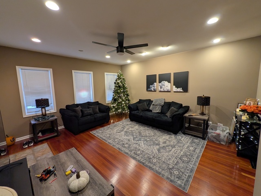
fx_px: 98
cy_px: 98
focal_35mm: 13
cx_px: 130
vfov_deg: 89.9
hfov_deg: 106.2
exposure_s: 1/24
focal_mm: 1.54
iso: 192
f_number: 2.2
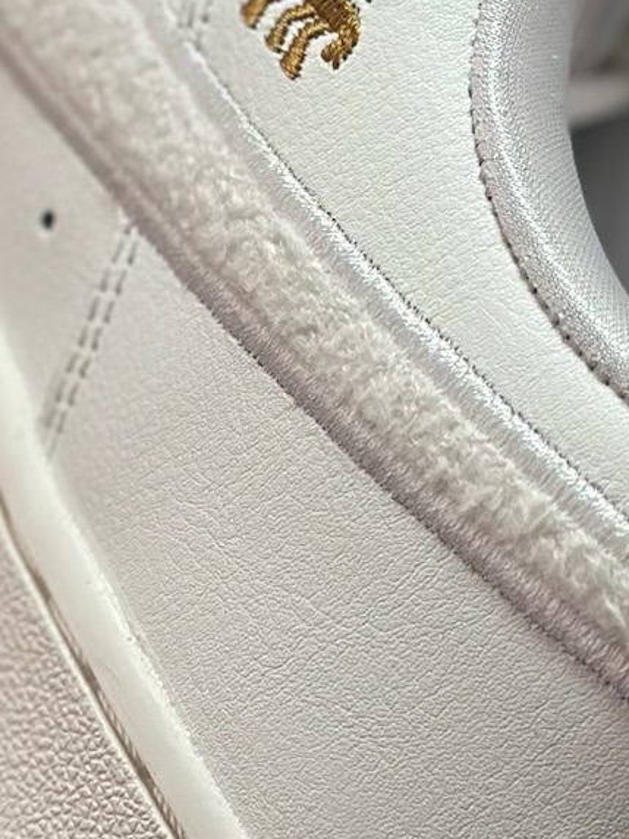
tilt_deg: -59.0
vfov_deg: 11.5
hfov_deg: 8.6
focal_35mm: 172
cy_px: 185
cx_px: 258
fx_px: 4167
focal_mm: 6.86
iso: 80
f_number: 1.78
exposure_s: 1/2304
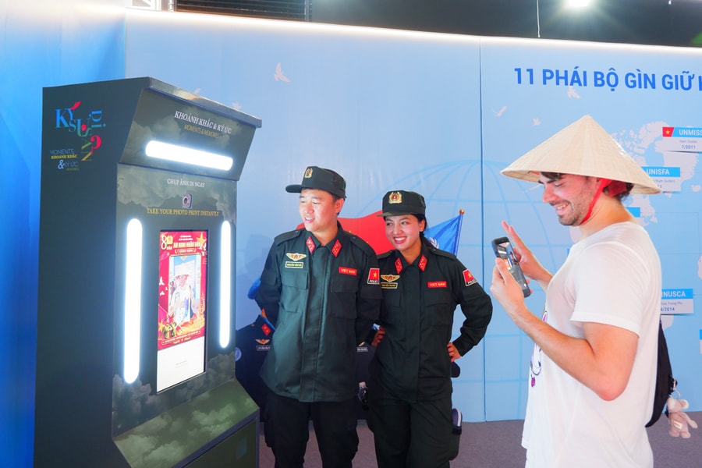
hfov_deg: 73.7
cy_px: 234
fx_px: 468
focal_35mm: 24
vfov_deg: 53.1
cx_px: 351
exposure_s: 1/25
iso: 1250
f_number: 4
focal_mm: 16
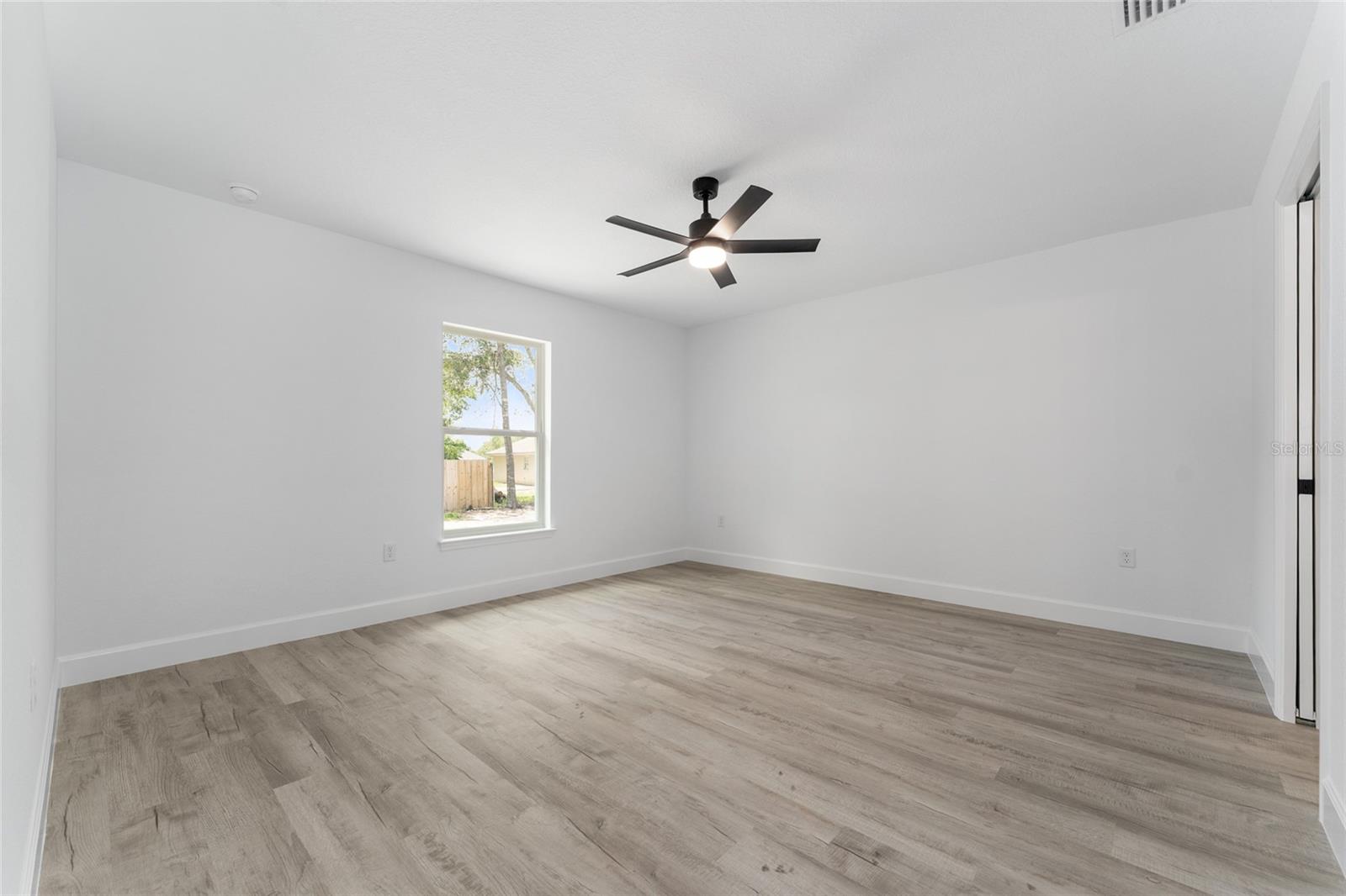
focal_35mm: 14
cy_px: 448
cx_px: 673
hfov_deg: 104.3
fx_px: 523
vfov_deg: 81.2
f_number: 7.1
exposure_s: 1/20
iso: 320
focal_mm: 14
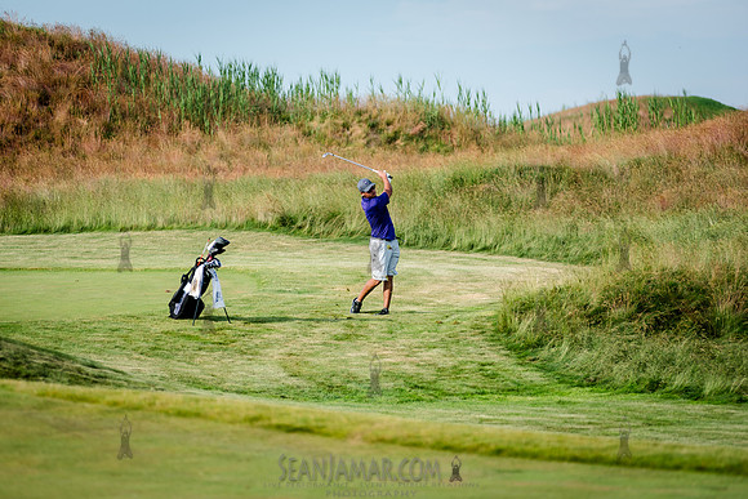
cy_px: 250
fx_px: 4156
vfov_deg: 6.9
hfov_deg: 10.3
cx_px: 374
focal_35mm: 200
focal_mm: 200
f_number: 3.5
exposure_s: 1/1000
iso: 125
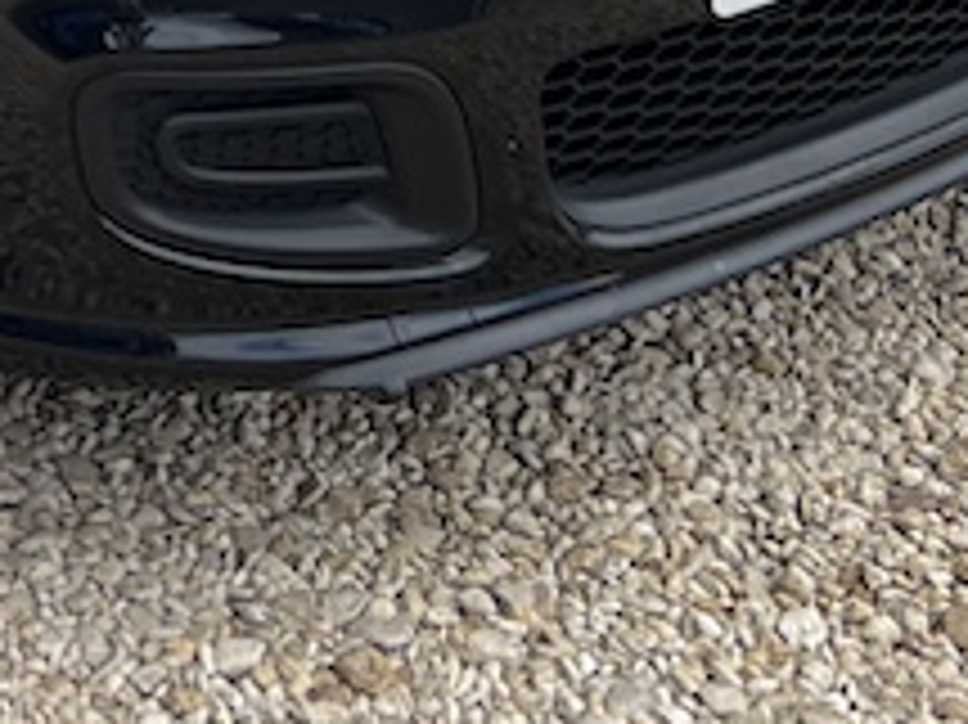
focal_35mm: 121
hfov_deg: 15.7
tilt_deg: -14.6
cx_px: -171
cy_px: -639
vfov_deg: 11.3
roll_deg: -0.7
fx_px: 3382
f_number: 1.5
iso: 50
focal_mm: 5.7
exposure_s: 1/1575
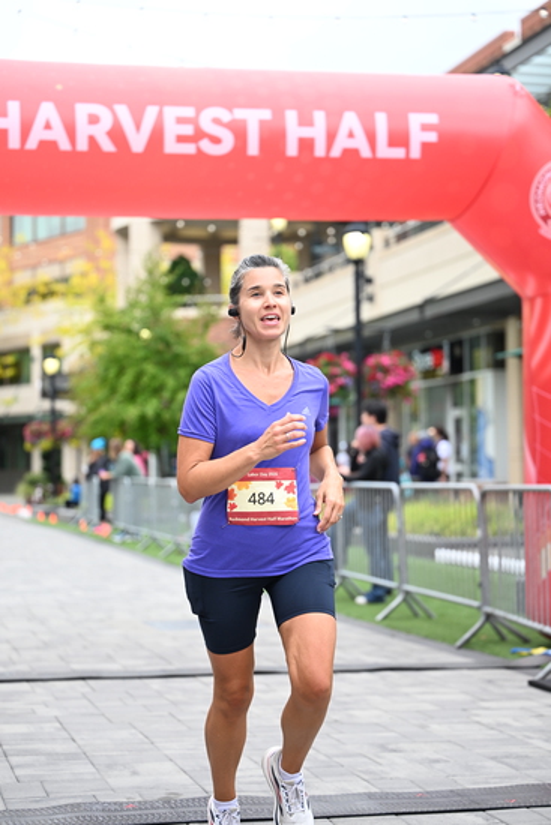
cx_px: 276
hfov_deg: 18.0
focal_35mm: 76
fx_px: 1744
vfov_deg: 26.6
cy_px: 412
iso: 640
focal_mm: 76
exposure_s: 1/1600
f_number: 2.8
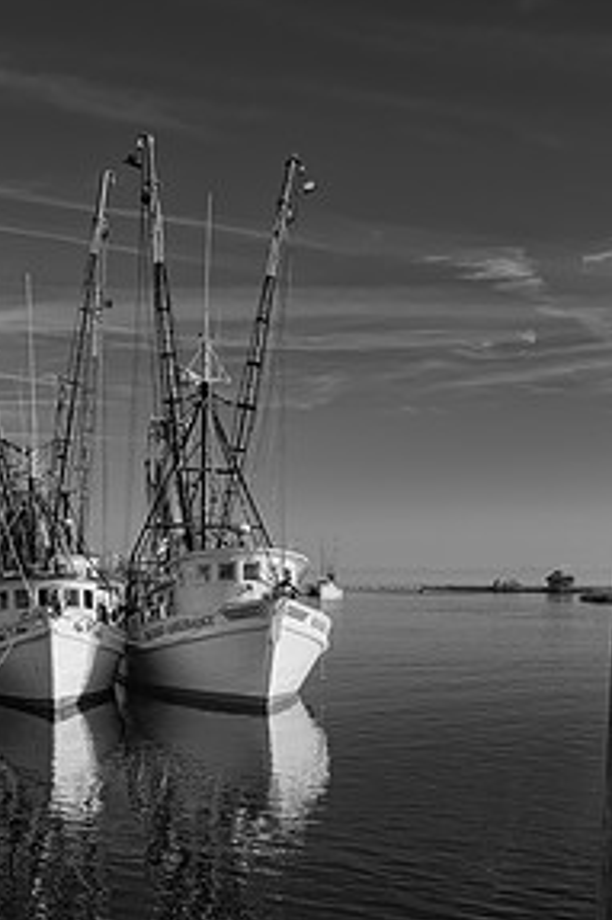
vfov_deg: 40.7
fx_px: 1200
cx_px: 276
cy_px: 696
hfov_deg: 28.6
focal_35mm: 47
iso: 100
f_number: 9
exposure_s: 1/60
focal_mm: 30
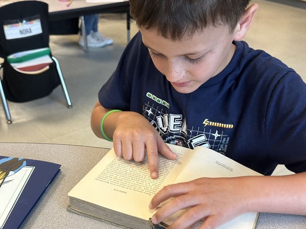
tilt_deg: -35.1
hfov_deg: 42.9
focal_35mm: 44
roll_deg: -0.2
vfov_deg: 32.5
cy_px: 157
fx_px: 389
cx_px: 140
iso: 125
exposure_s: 1/60
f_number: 1.78
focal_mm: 6.86
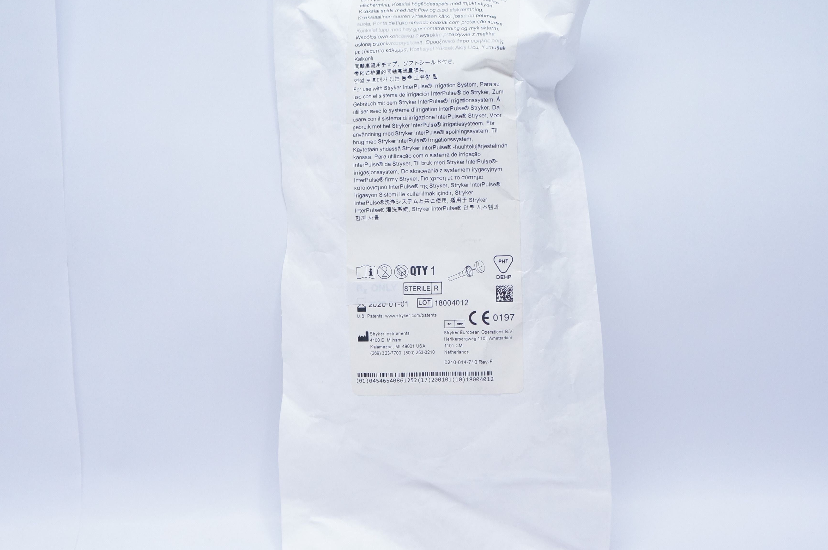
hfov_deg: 41.9
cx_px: 435
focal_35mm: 47
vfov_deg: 28.6
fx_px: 1080
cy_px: 255
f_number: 4
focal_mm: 22
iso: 800
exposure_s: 1/160
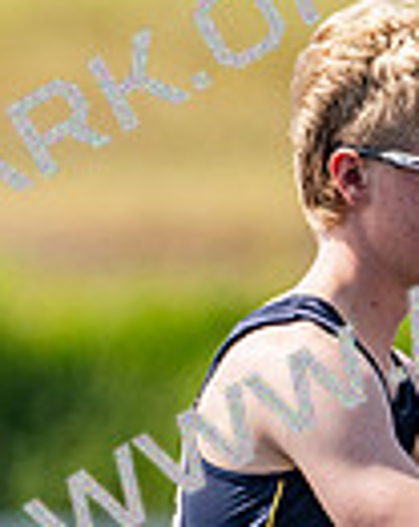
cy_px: 628
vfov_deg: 0.8
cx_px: -270
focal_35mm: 2499
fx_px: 38919
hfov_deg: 0.6
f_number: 4.5
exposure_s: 1/2500
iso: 250
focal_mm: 400
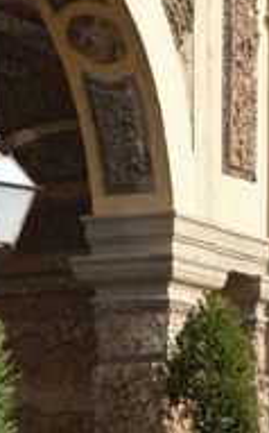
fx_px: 2198
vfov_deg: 10.8
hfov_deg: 6.7
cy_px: 648
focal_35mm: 187
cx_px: 592
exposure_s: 1/500
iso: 400
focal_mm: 35
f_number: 9
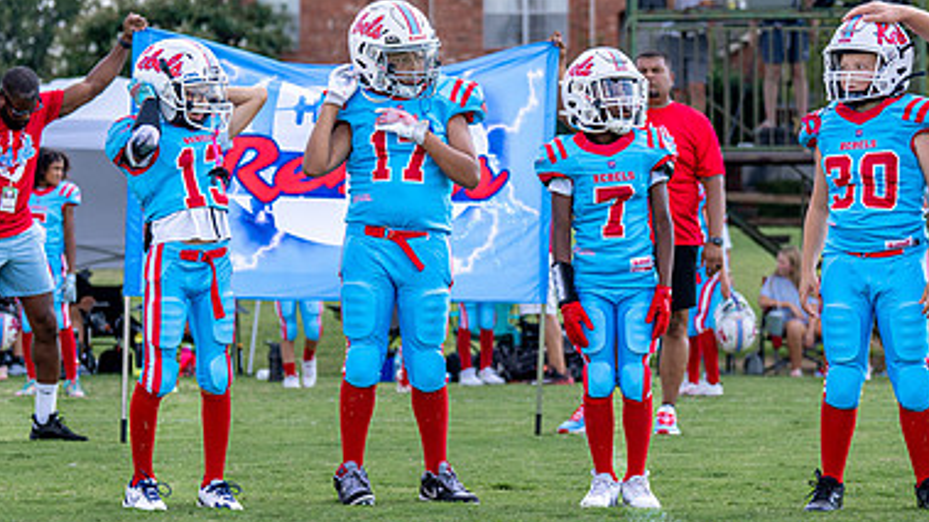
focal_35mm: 133
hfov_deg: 16.1
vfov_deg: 9.1
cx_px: 573
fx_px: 3276
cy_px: 264
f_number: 2.8
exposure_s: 1/800
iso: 100
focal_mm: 70
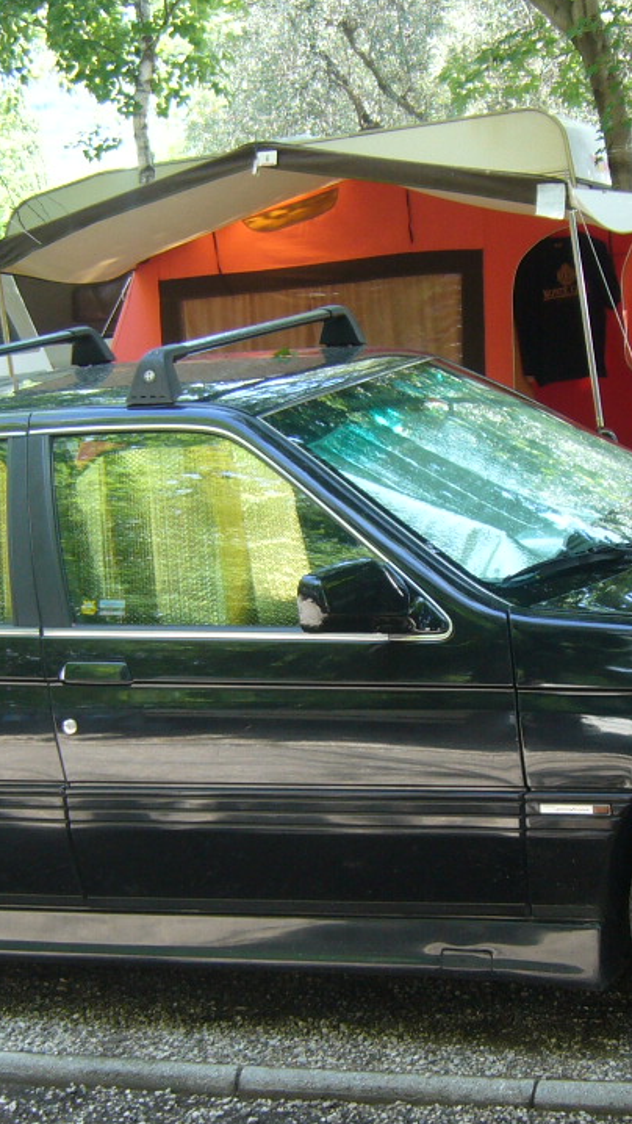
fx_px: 2025
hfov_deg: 17.7
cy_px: 678
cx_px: 332
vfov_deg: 30.9
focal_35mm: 68
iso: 80
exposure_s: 1/40
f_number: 2.8
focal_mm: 5.8
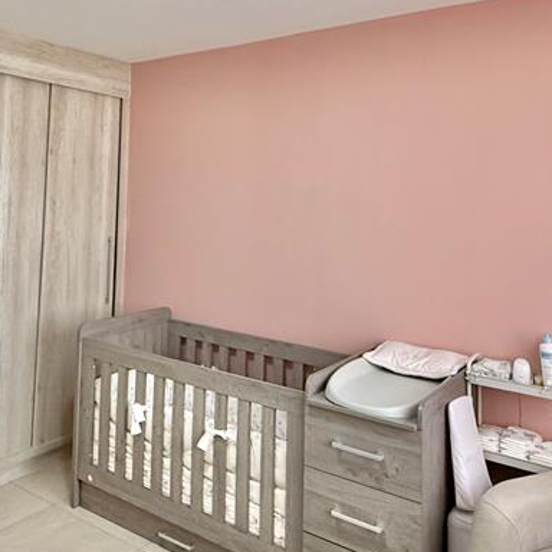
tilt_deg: +4.6
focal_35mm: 33
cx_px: 177
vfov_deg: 48.1
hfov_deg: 48.8
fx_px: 595
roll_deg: +0.8
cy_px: 146
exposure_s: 1/120
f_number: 2.2
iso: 200
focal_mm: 2.22
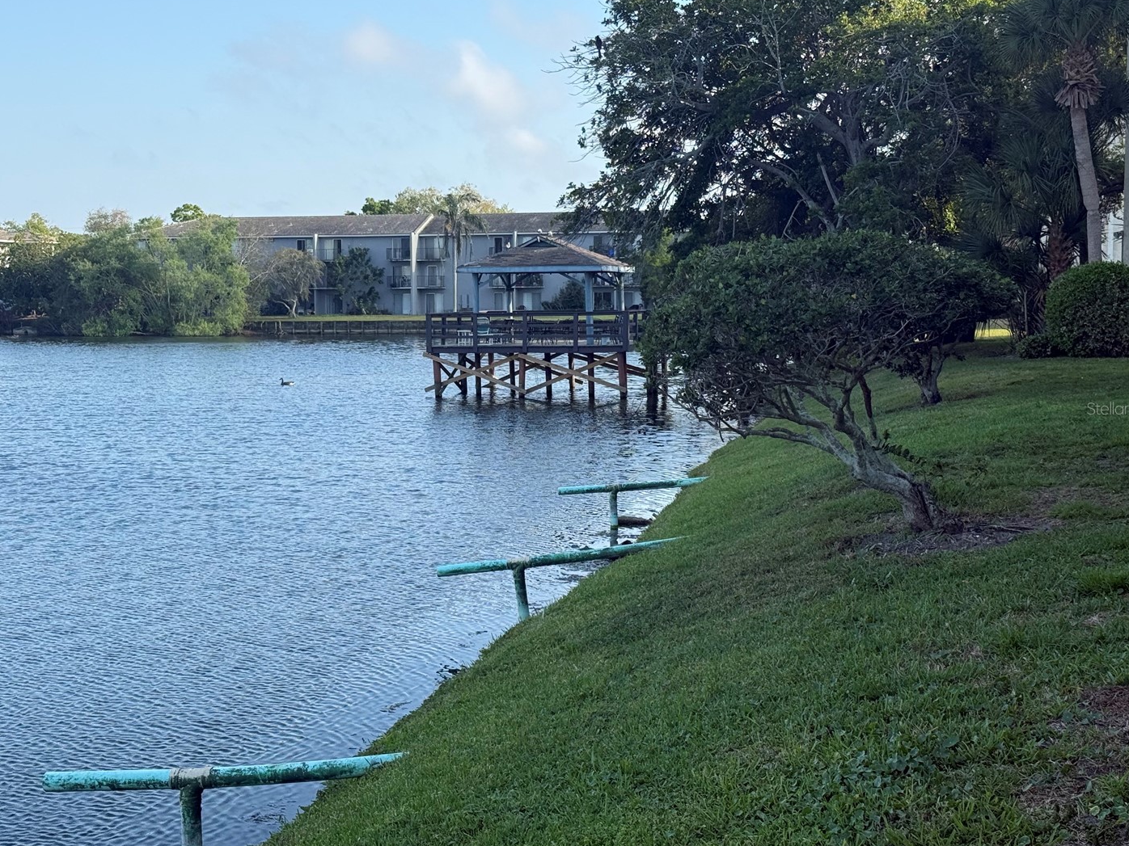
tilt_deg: -4.3
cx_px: 516
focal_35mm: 55
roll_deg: +1.2
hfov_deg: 34.9
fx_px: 1794
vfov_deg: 26.6
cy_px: 408
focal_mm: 6.76
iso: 80
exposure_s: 1/2088
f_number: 1.78
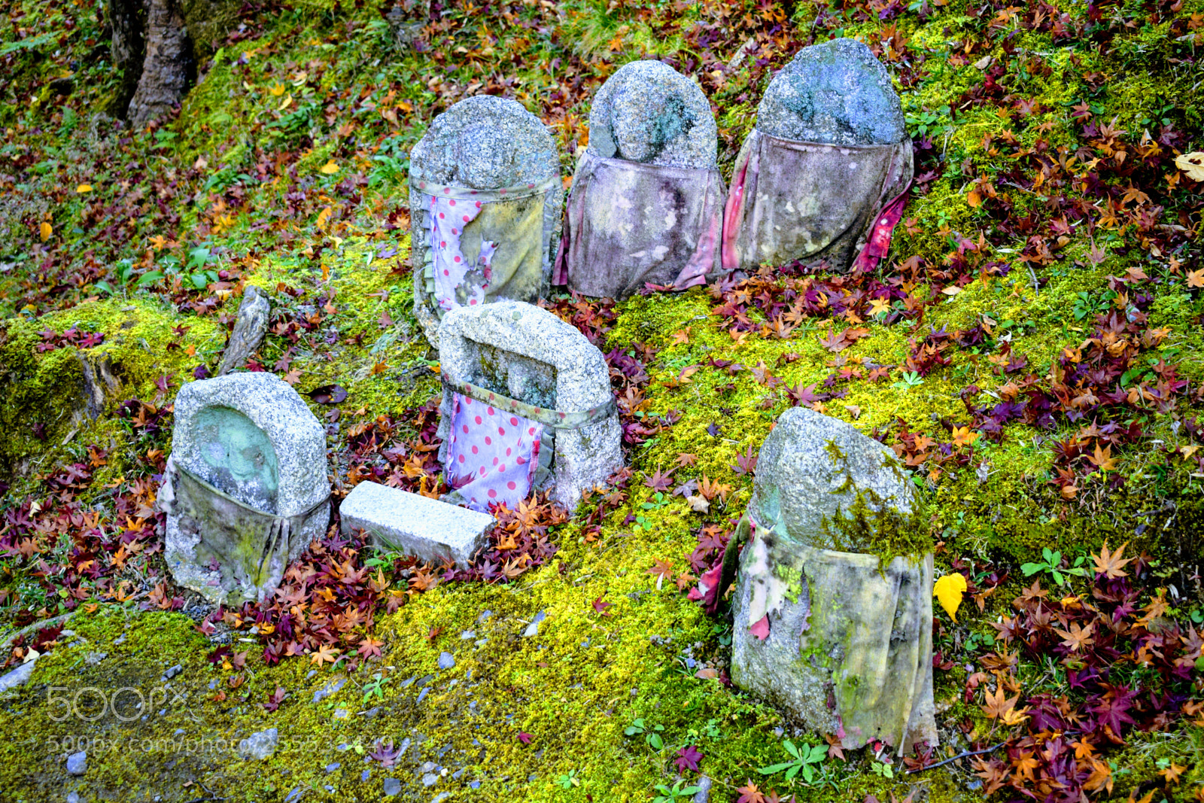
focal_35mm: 57
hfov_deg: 35.1
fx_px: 1906
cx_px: 602
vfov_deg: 23.8
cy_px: 402
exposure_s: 1/80
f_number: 4.8
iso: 400
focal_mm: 38
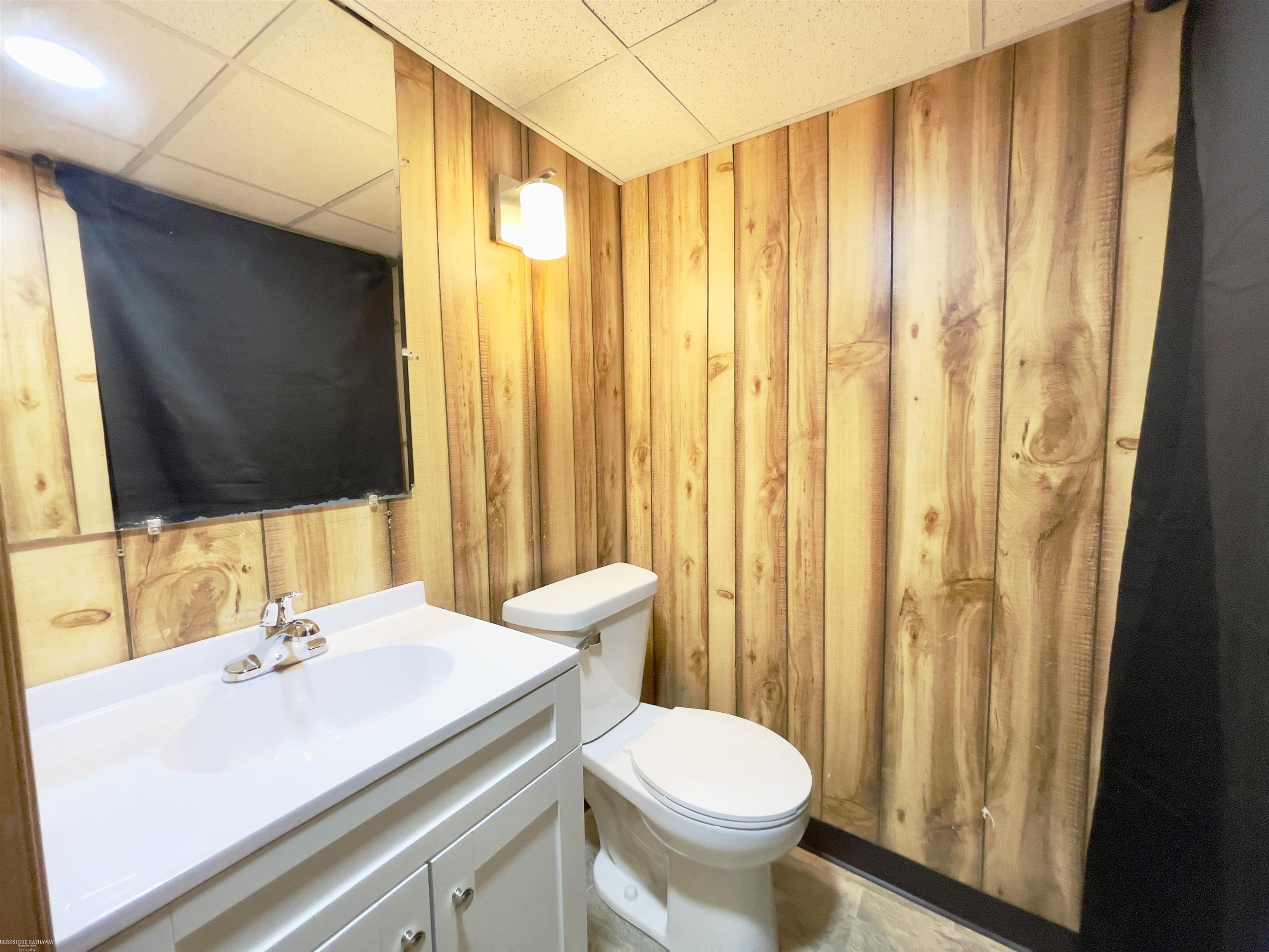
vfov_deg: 89.9
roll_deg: +1.3
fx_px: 477
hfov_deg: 106.2
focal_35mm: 13
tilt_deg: -4.9
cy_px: 476
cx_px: 634
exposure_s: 1/60
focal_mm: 1.54
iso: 250
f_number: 2.4
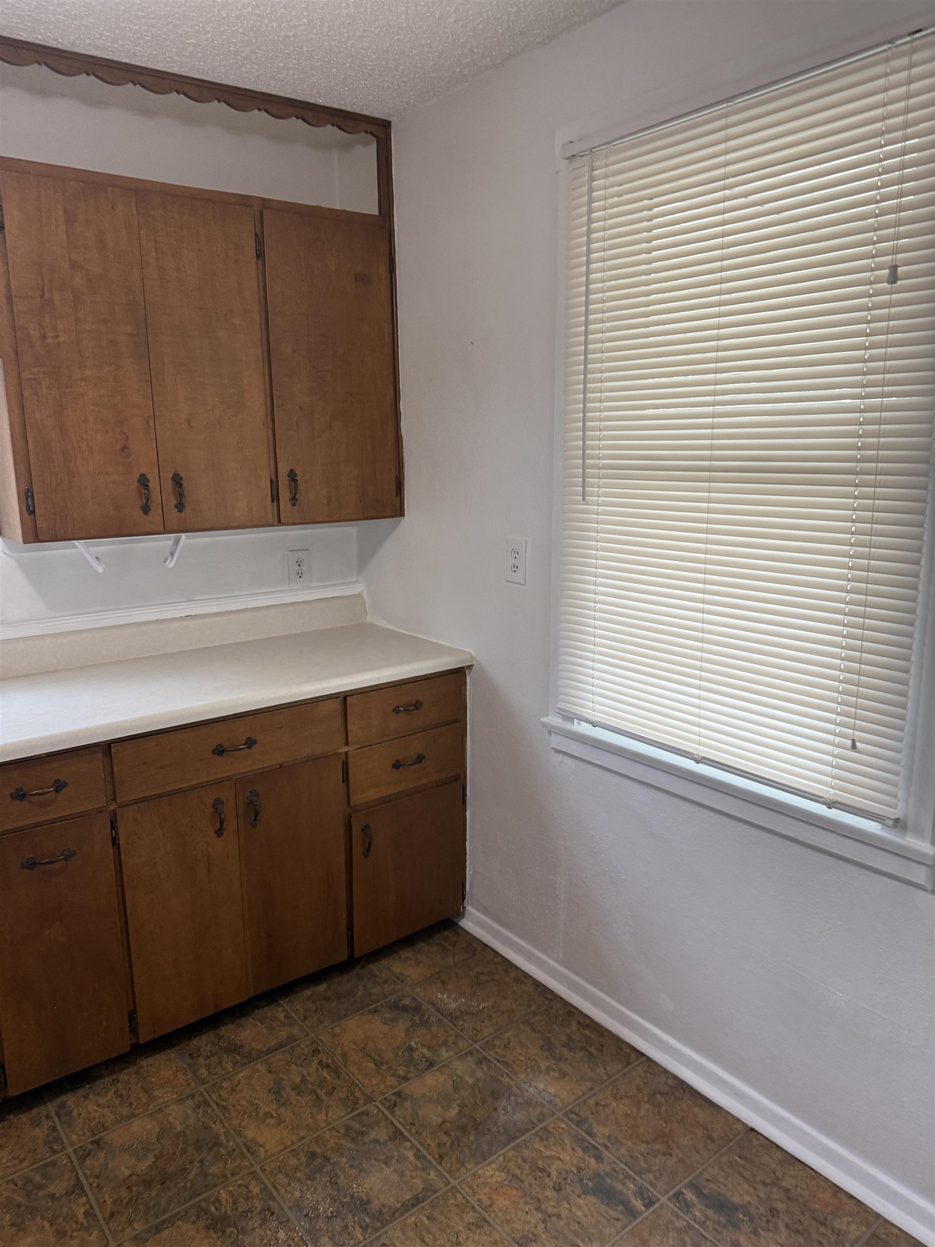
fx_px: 864
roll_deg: +0.9
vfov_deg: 71.6
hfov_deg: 56.8
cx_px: 468
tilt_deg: -10.5
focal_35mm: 24
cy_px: 624
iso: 200
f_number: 1.78
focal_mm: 6.76
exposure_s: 1/60
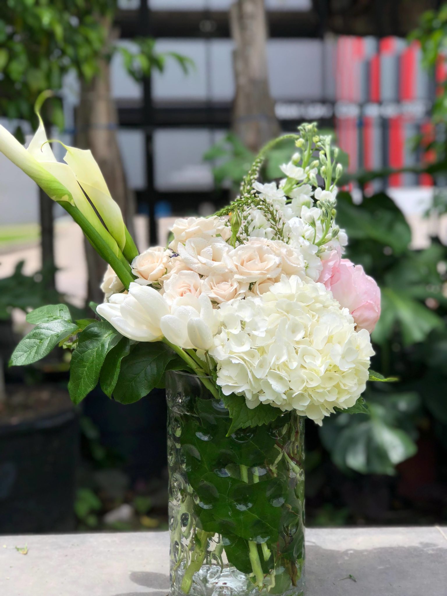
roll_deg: +0.3
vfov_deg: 33.8
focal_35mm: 57
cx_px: 224
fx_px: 981
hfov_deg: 25.7
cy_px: 298
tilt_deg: -6.8
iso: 20
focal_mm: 6.6
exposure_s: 1/1656
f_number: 2.8
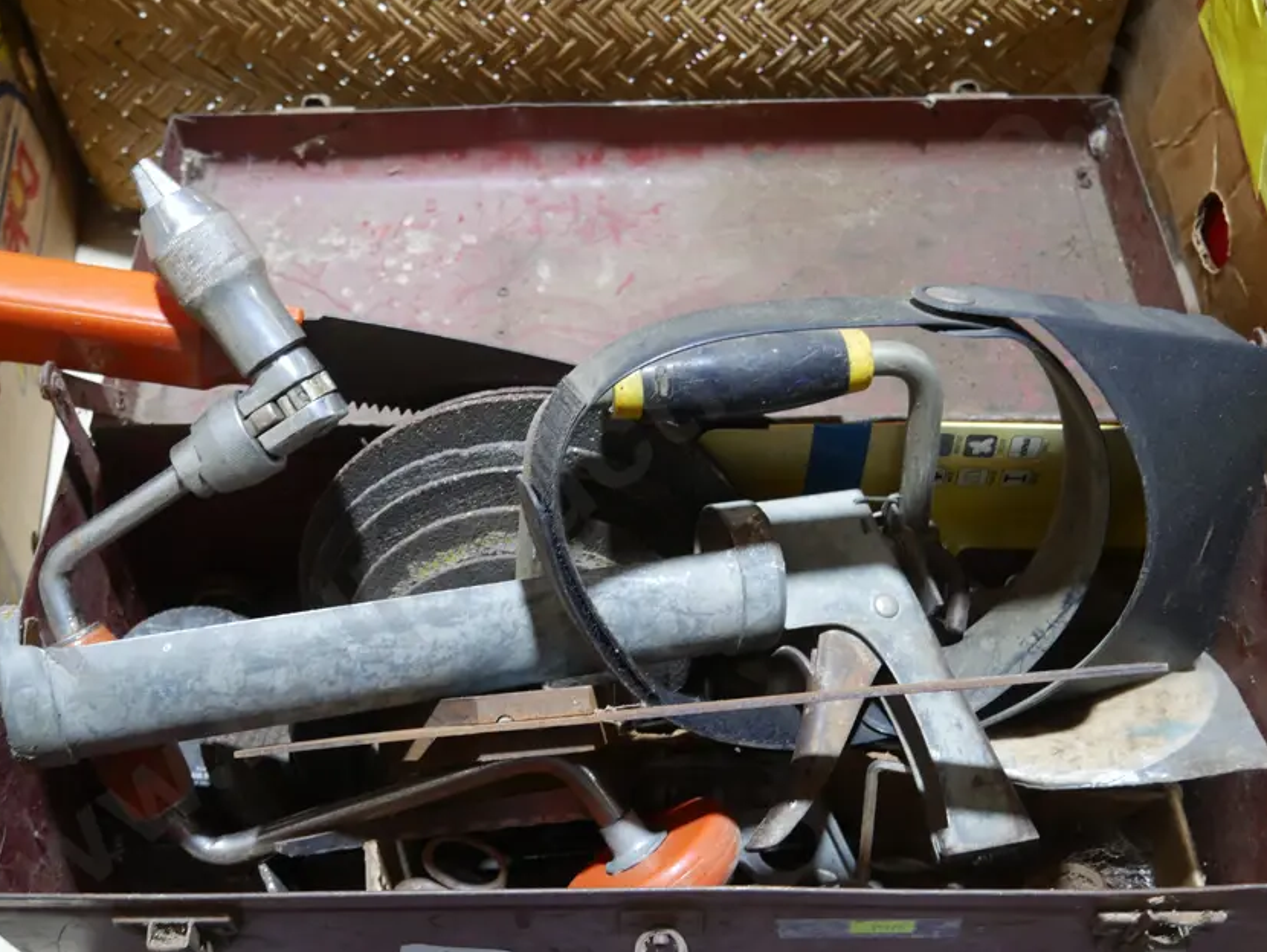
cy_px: 489
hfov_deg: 50.0
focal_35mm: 37
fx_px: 1355
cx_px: 563
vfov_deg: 38.7
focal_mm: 15
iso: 500
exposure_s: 1/60
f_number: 3.6
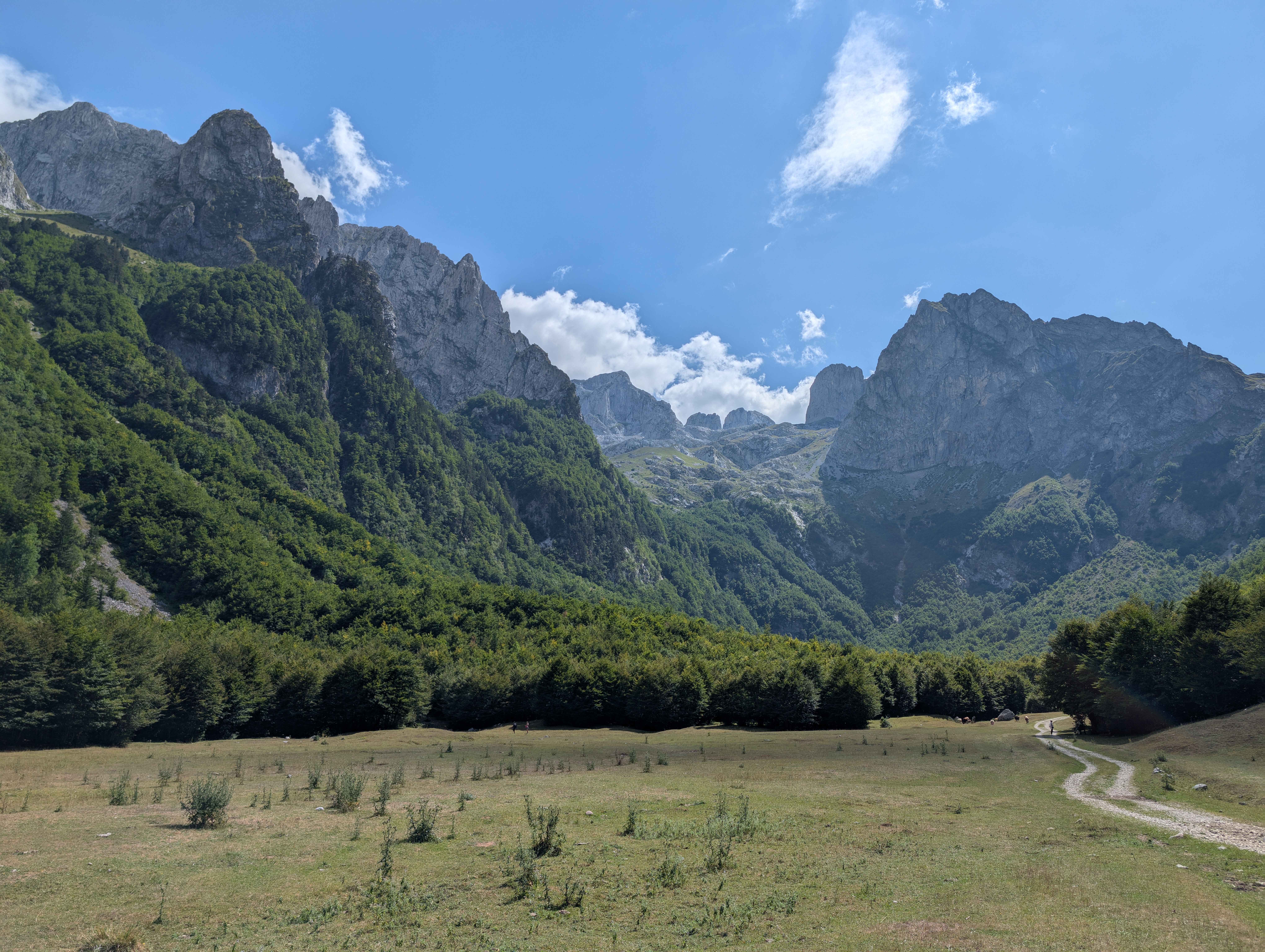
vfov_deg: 56.9
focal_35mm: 24
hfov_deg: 71.5
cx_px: 632
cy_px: 476
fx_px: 878
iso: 22
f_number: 1.68
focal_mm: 6.9
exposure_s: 1/3165
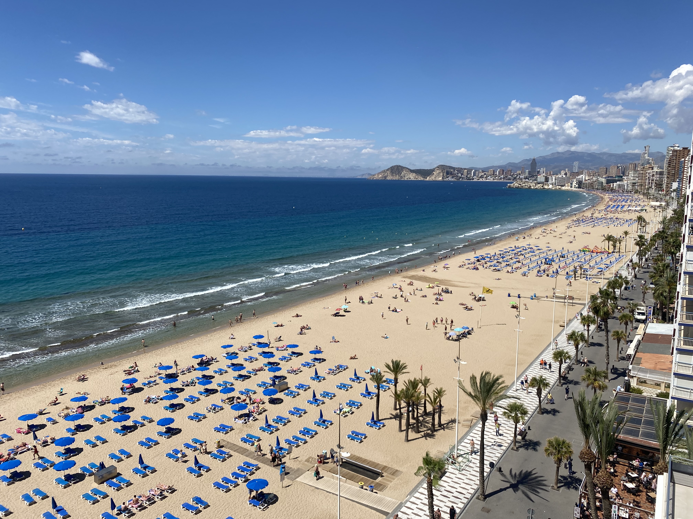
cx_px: 346
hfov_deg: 67.3
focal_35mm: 26
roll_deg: -0.9
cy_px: 260
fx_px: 521
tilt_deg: -9.3
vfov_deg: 53.1
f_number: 1.8
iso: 32
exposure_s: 1/5236
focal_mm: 4.25
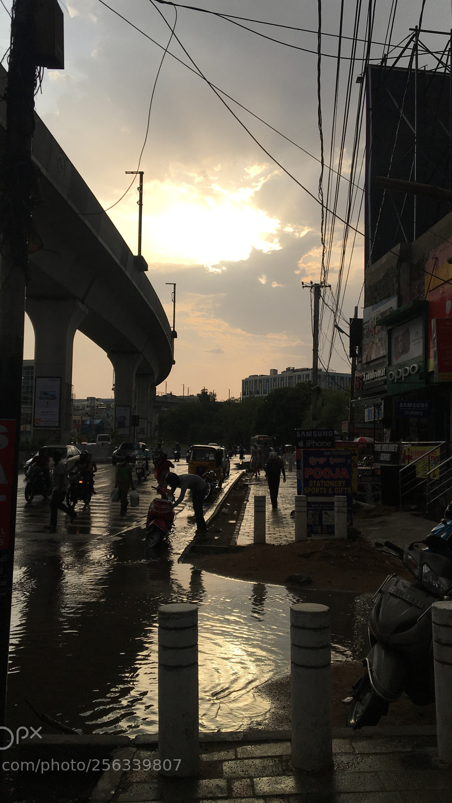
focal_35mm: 32
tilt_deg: +3.6
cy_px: 398
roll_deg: -1.2
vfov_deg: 61.0
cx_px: 221
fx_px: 682
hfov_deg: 36.7
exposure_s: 1/1789
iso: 25
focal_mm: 4.15
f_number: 2.2
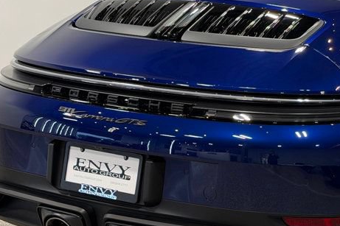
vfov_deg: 12.3
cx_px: 301
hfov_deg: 18.2
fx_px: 1048
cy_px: 90
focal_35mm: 111
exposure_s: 1/152
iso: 50
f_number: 1.78
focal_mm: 6.76
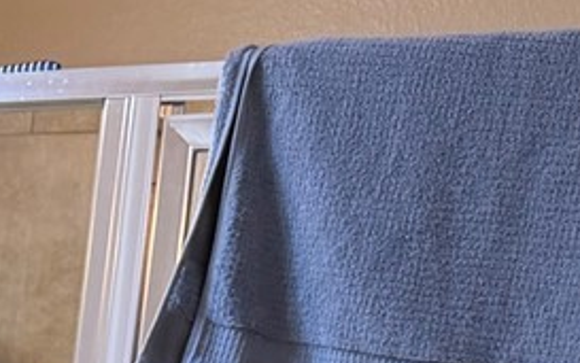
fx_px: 2357
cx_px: -680
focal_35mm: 149
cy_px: 981
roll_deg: -3.4
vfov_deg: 7.9
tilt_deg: -10.0
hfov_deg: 12.0
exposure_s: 1/60
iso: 125
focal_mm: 6.76
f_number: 1.78
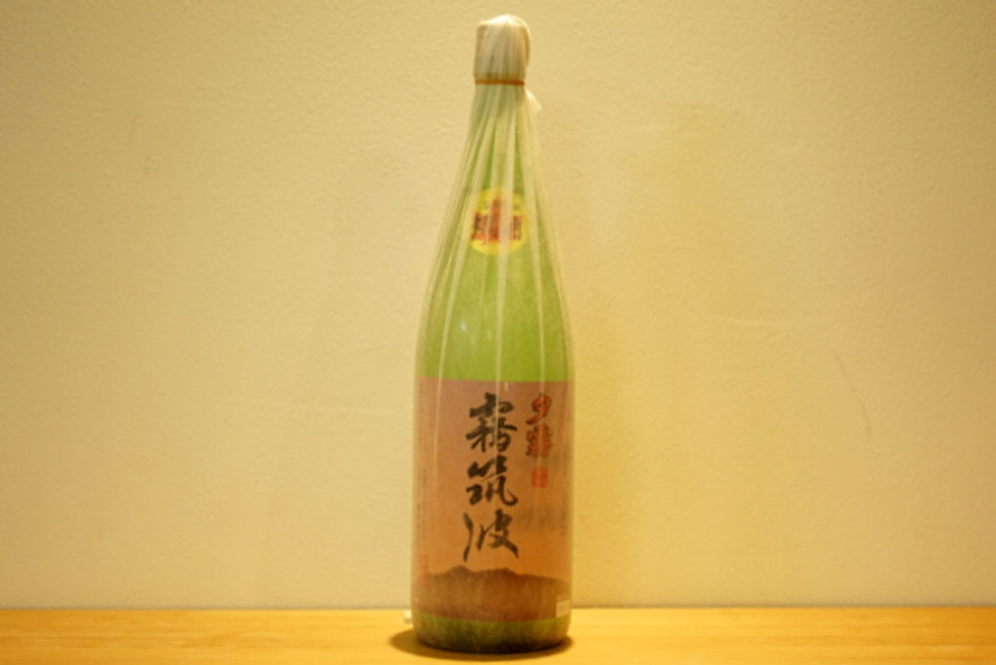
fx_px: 1384
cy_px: 332
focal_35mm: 50
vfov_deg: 27.0
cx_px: 498
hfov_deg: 39.6
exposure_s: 1/160
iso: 400
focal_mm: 50
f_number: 1.8
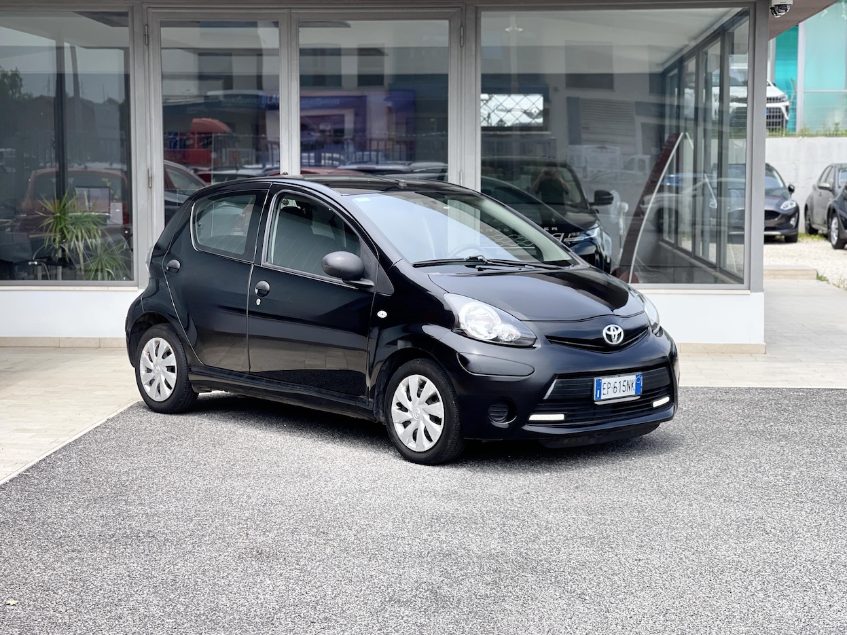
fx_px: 1566
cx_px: 424
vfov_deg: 22.9
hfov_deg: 30.3
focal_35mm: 64
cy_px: 318
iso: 32
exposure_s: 1/579
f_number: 2.2
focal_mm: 7.5
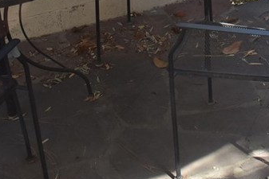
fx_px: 613
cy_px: -81
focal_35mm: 82
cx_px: 246
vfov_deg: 15.5
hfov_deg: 24.0
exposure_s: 1/250
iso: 640
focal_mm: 18
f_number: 3.5
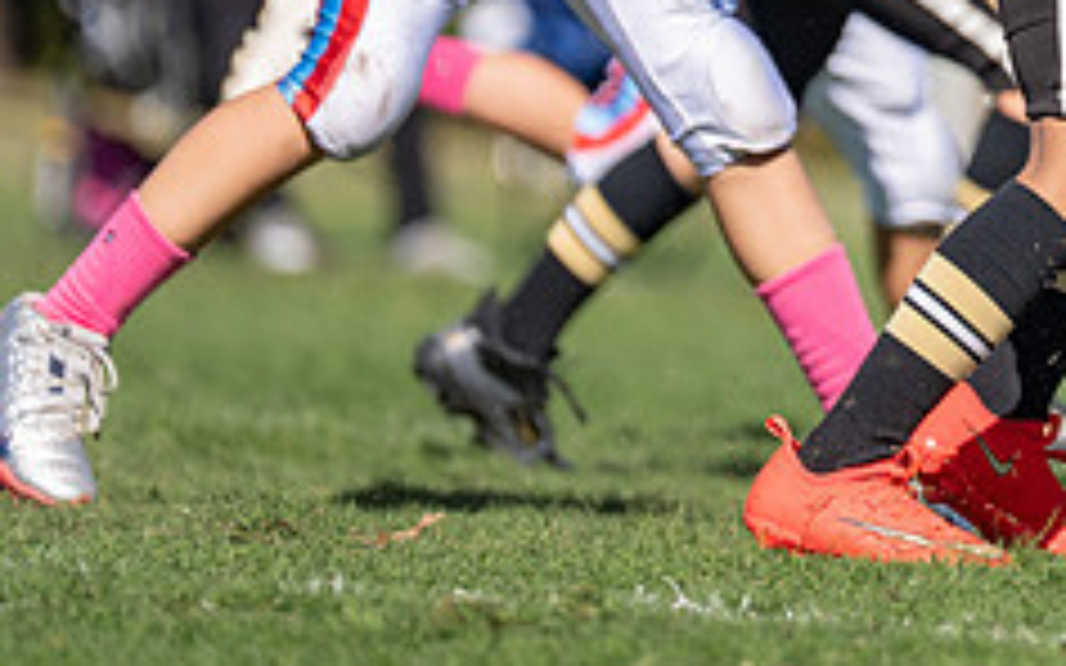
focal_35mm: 716
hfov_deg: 2.9
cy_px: -310
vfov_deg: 1.8
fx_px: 20796
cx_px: 1161
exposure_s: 1/2500
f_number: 2.8
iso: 100
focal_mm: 200
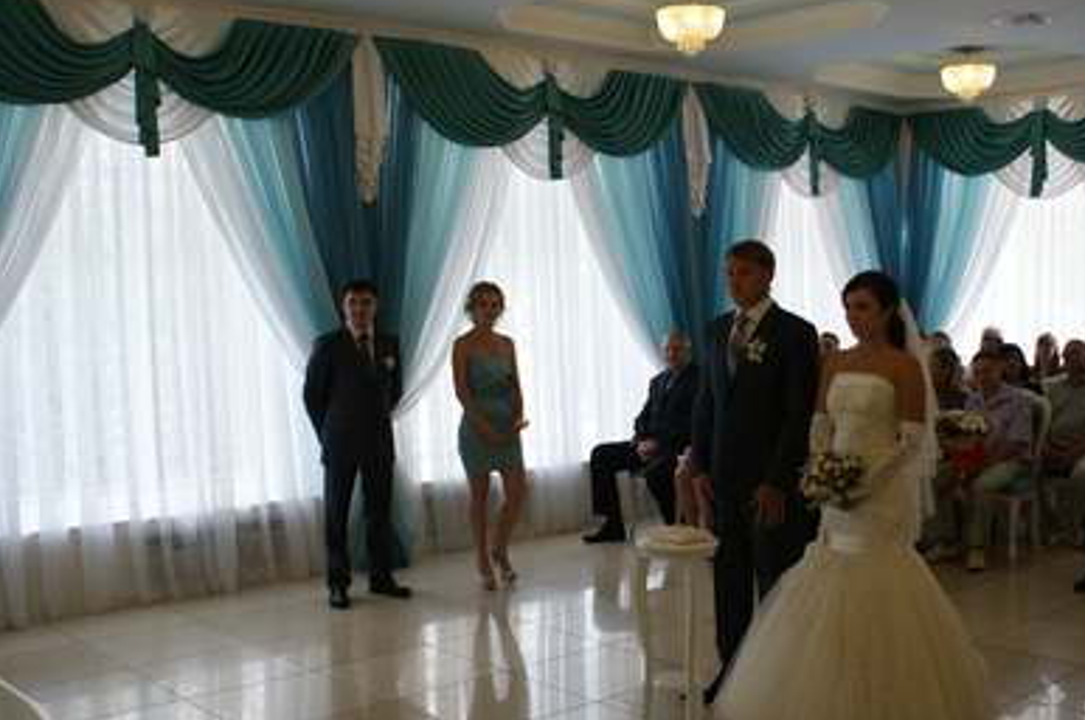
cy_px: 359
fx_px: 1264
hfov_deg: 46.3
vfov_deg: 31.8
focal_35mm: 42
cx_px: 627
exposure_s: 1/40
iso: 100
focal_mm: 24
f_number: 4.5
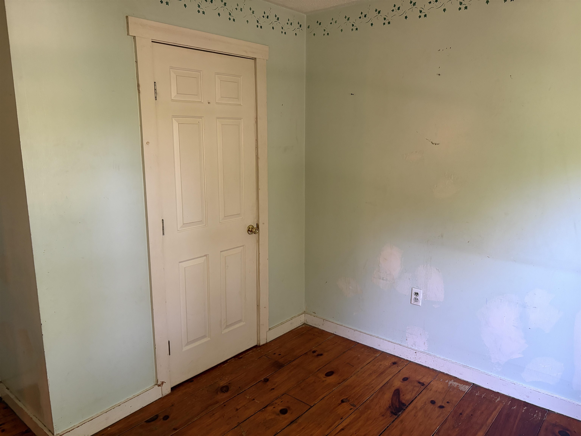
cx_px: 290
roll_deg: +0.2
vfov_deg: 53.1
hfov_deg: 67.3
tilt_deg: -10.5
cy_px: 218
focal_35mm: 26
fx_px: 436
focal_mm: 5.96
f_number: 1.6
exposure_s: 1/60
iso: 250
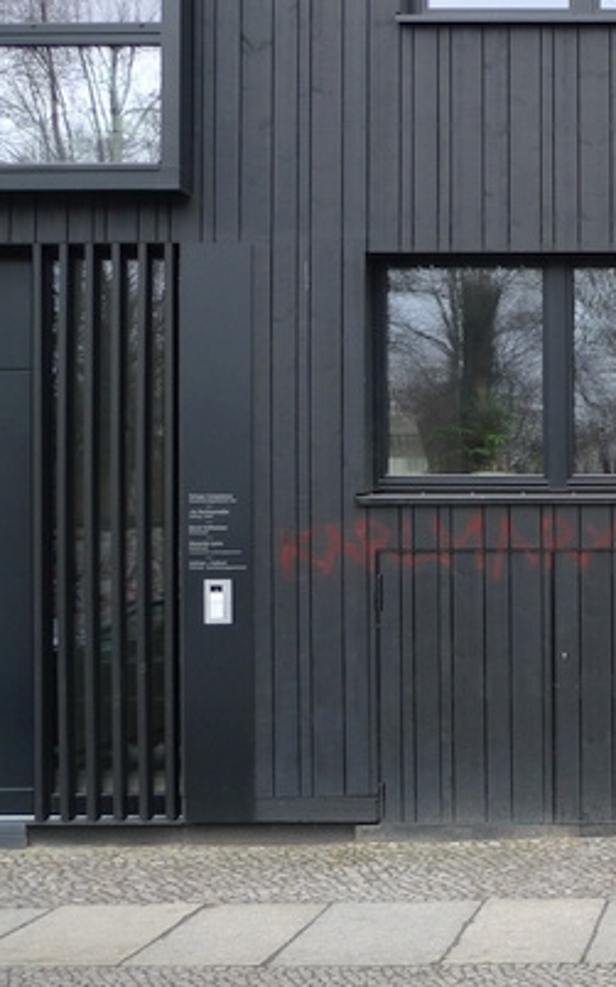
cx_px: 800
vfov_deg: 38.1
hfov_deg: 22.0
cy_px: 563
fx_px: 1425
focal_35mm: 53
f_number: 2.2
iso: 80
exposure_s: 1/100
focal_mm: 6.3
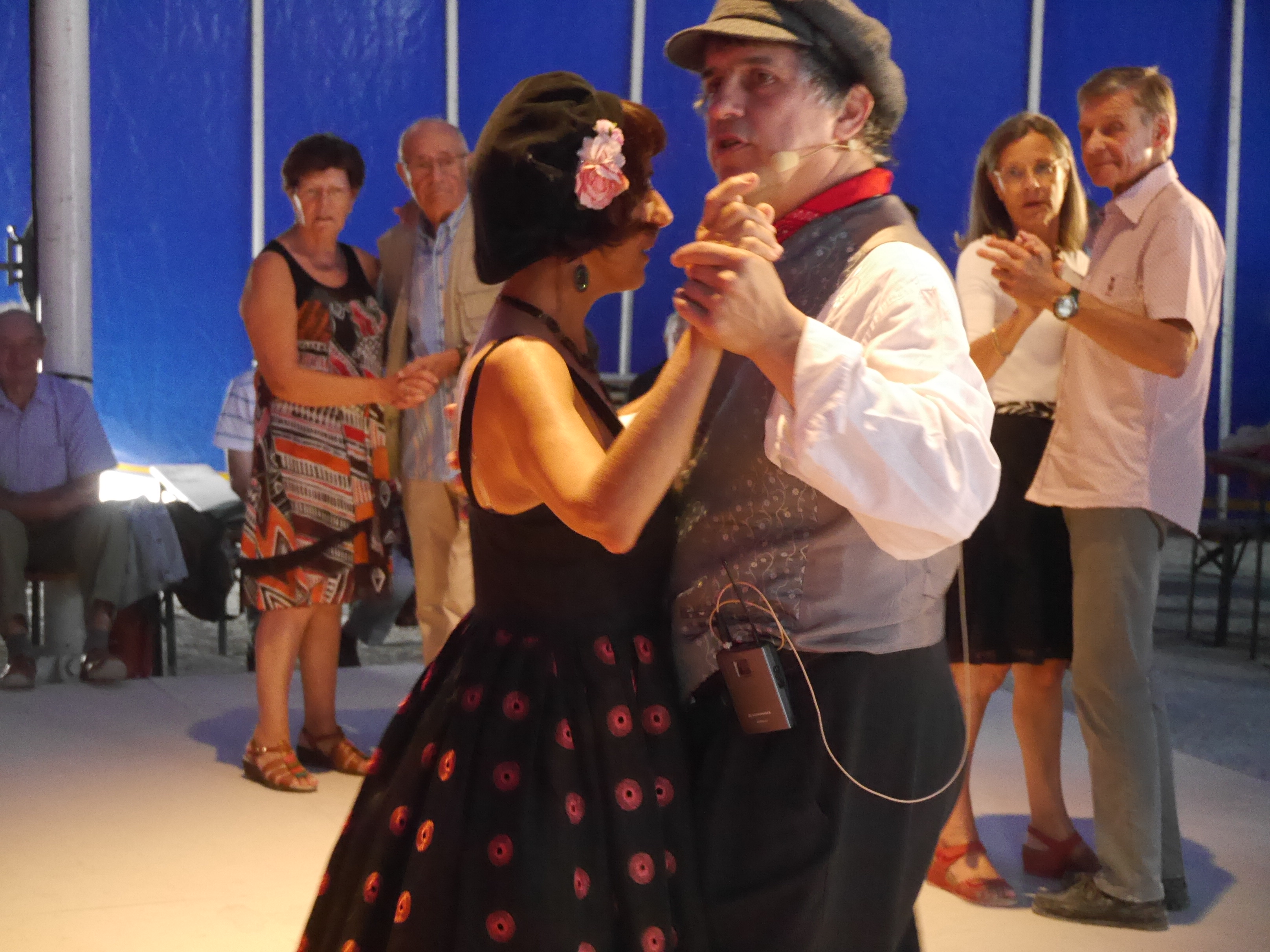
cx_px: 635
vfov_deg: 21.6
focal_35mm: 68
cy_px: 476
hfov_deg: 28.6
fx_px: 2495
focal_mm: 34
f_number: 5.6
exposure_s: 1/50
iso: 3200
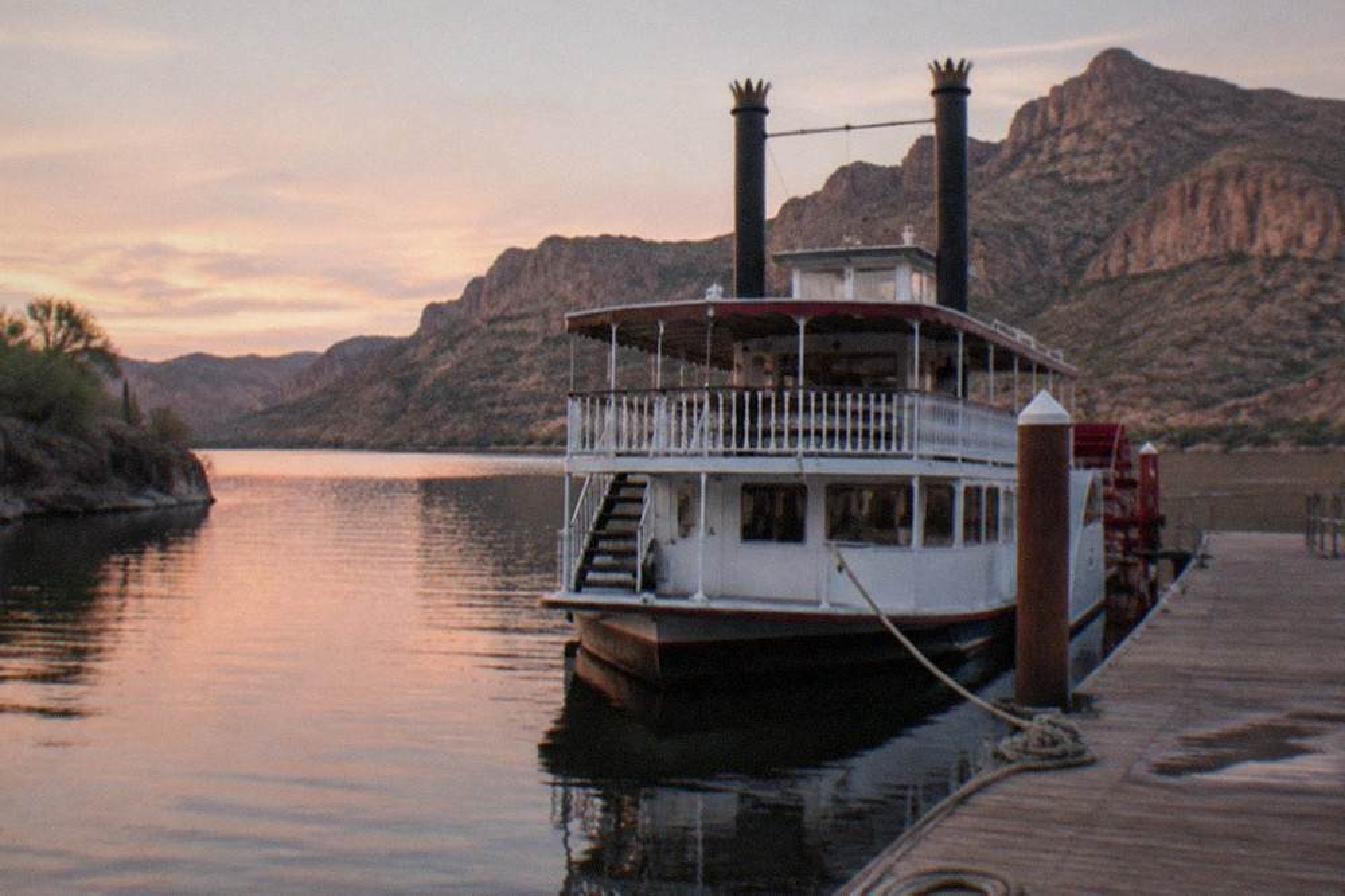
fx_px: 1382
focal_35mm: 37
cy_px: 448
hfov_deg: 51.9
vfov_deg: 35.9
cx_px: 672
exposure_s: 1/1000
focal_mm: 37
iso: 320
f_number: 4
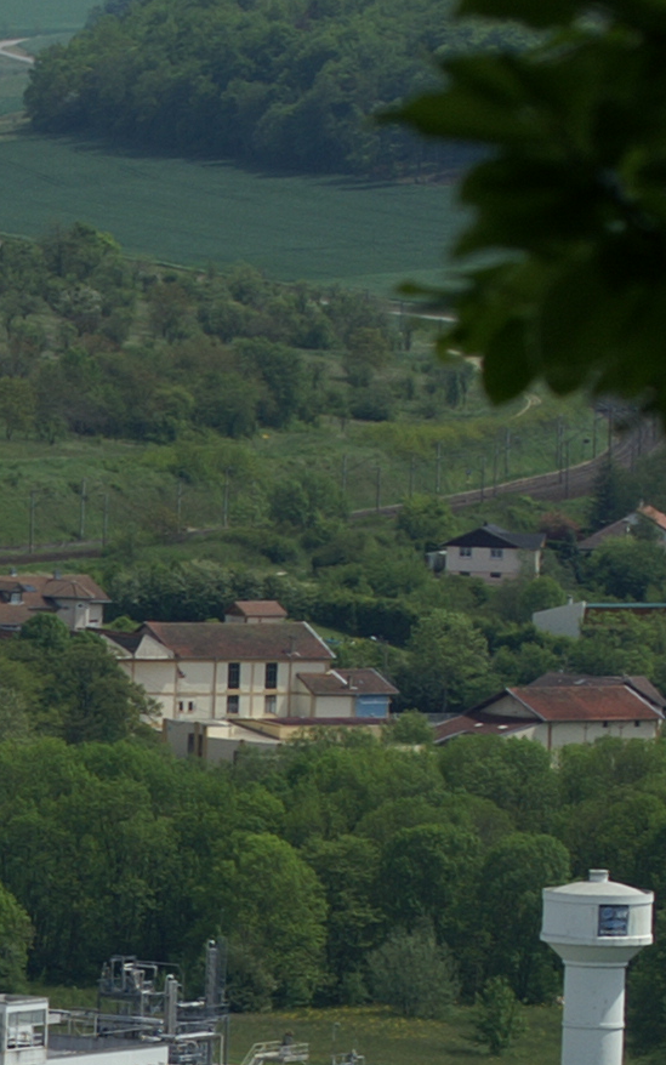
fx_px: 13674
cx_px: -732
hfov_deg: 2.8
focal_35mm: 471
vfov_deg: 4.4
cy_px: 1206
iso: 100
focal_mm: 90
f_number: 11
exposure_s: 1/250
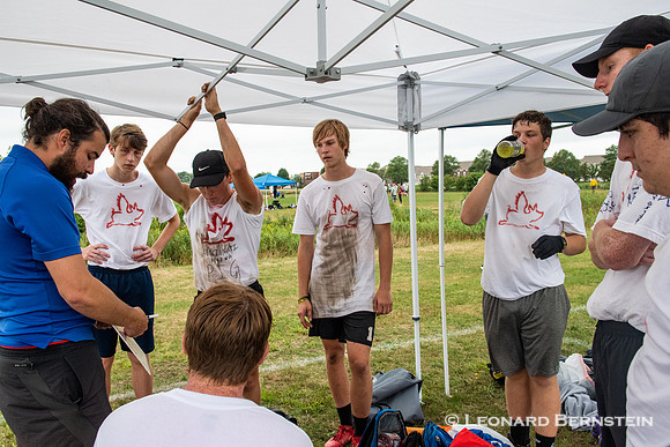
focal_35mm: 33
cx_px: 335
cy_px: 224
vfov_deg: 40.0
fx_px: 614
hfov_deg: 57.2
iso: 1600
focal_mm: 22
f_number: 5.6
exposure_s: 1/500
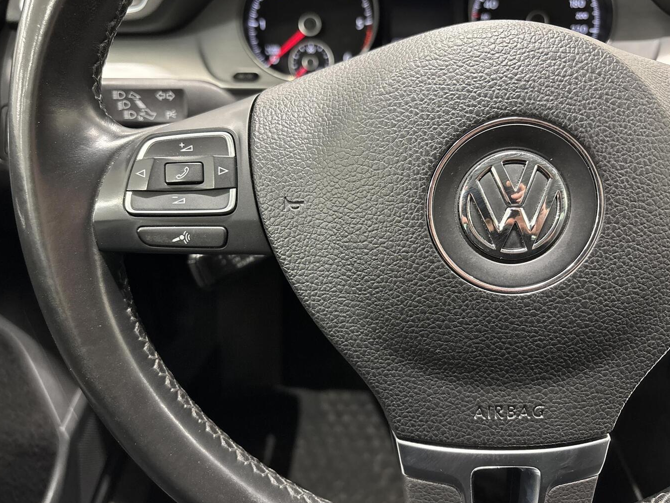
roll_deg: +3.0
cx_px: 331
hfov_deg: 63.4
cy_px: 234
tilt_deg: -34.4
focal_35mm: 28
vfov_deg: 49.7
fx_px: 542
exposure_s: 1/43
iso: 500
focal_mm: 5.96
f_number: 1.6
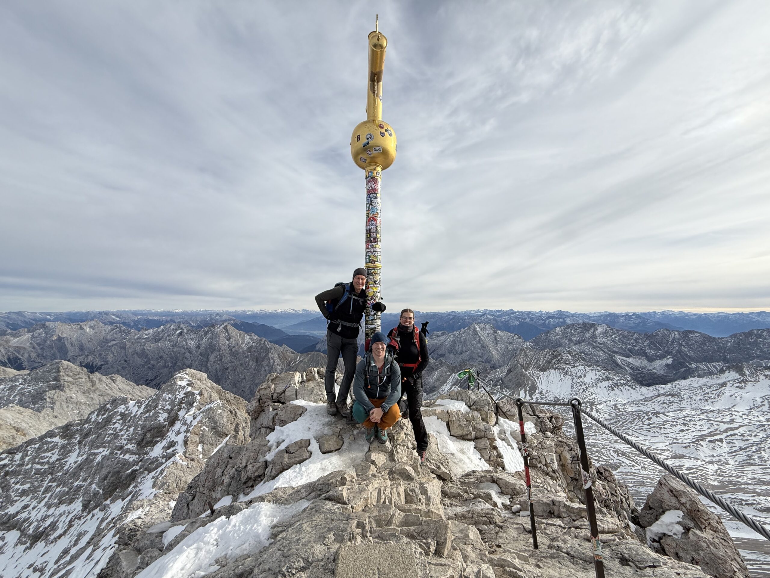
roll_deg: +0.2
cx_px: 385
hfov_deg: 102.1
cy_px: 289
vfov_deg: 85.7
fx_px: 311
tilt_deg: +3.1
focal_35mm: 14
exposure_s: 1/2976
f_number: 2.2
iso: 50
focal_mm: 2.22
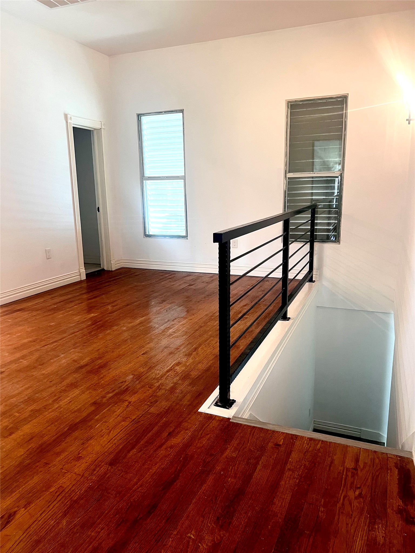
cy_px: 276
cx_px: 208
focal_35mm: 26
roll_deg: +1.9
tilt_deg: -11.9
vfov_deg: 67.3
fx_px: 416
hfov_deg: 53.1
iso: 200
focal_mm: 5.7
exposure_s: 1/60
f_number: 1.5
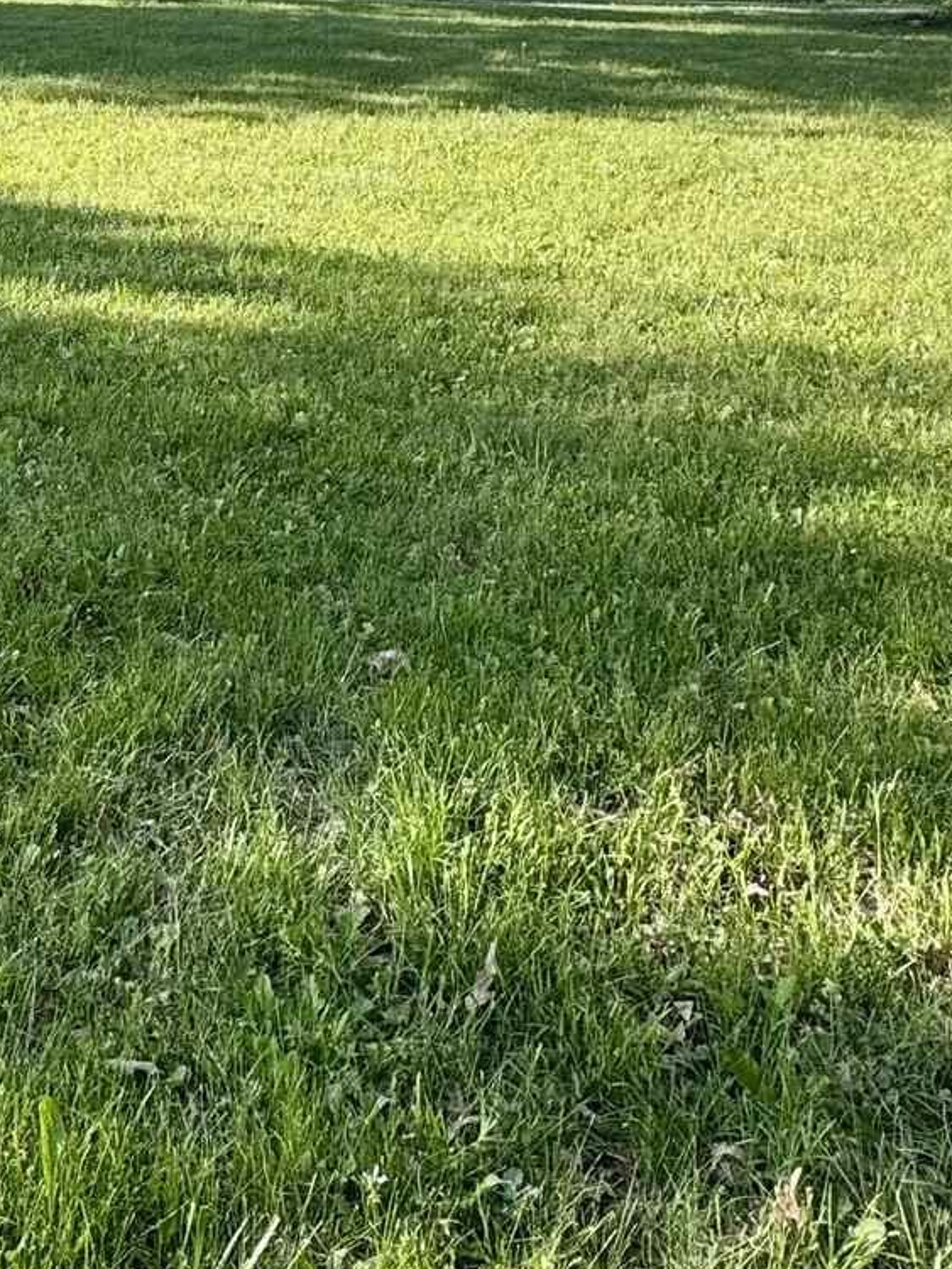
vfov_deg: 41.2
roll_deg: -0.3
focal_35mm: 43
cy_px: 181
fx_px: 1576
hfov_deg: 31.5
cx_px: 44
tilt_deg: -9.0
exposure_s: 1/412
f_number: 2.2
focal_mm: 2.22
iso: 40
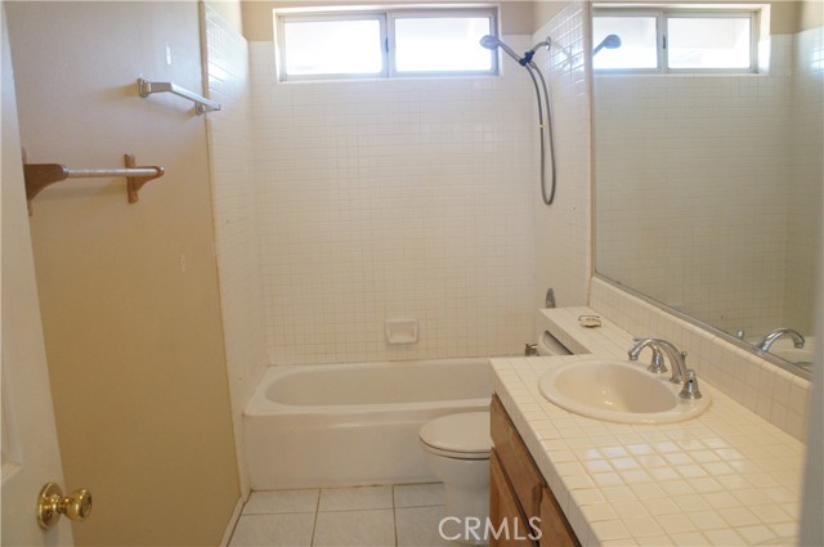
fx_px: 651
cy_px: 274
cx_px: 412
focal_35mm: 28
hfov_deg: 64.6
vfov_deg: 45.6
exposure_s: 1/60
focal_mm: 19
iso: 1250
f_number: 3.5
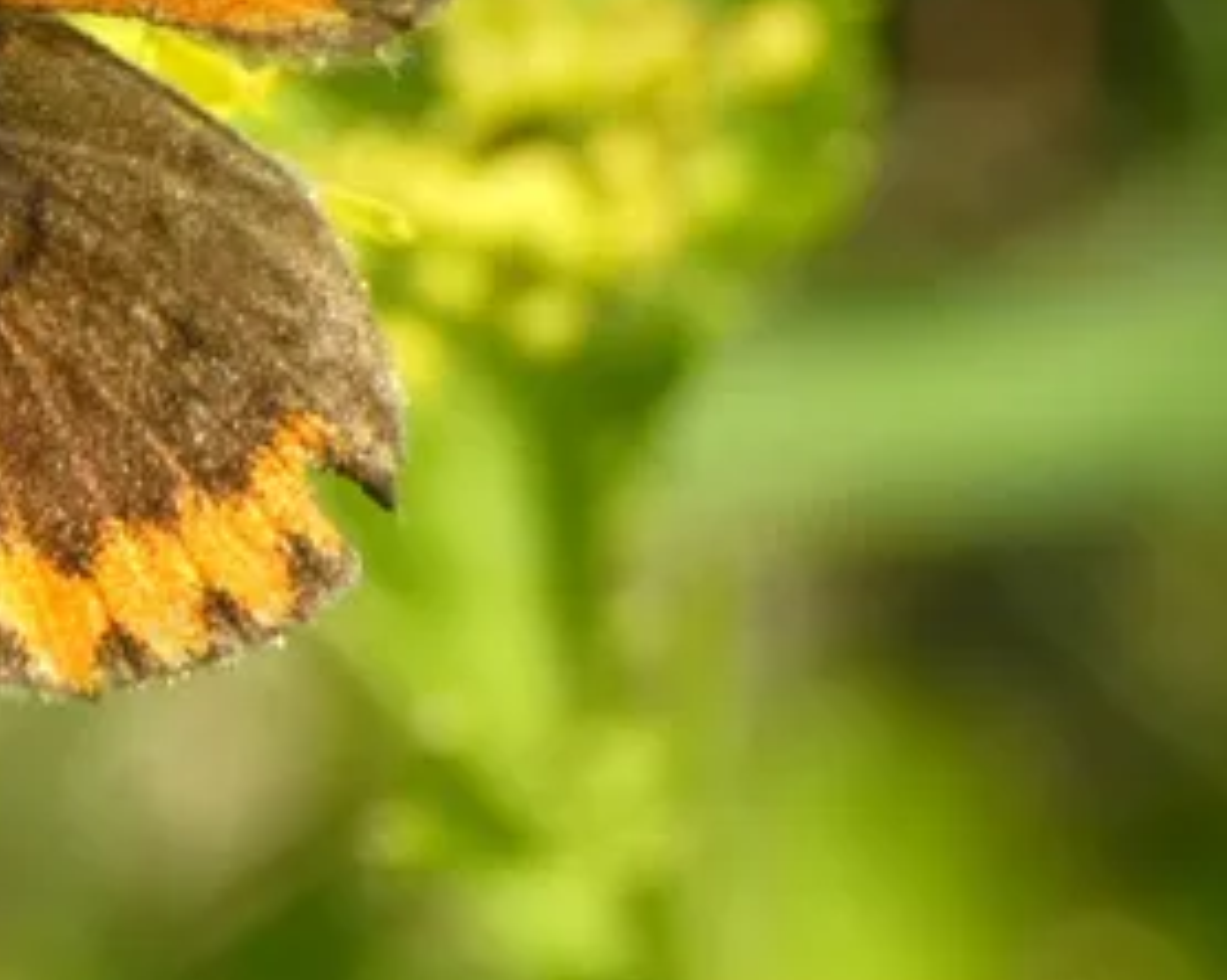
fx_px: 10451
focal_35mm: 288
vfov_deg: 5.4
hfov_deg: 6.7
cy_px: 199
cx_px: -159
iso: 80
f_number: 5.2
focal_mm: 22.9
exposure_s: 1/100
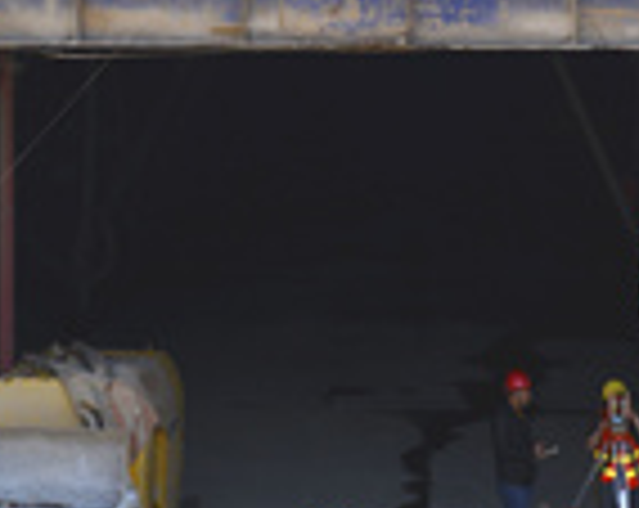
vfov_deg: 9.1
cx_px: 382
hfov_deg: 11.6
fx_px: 3152
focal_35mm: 167
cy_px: -45
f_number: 5.6
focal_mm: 42
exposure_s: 1/200
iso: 100
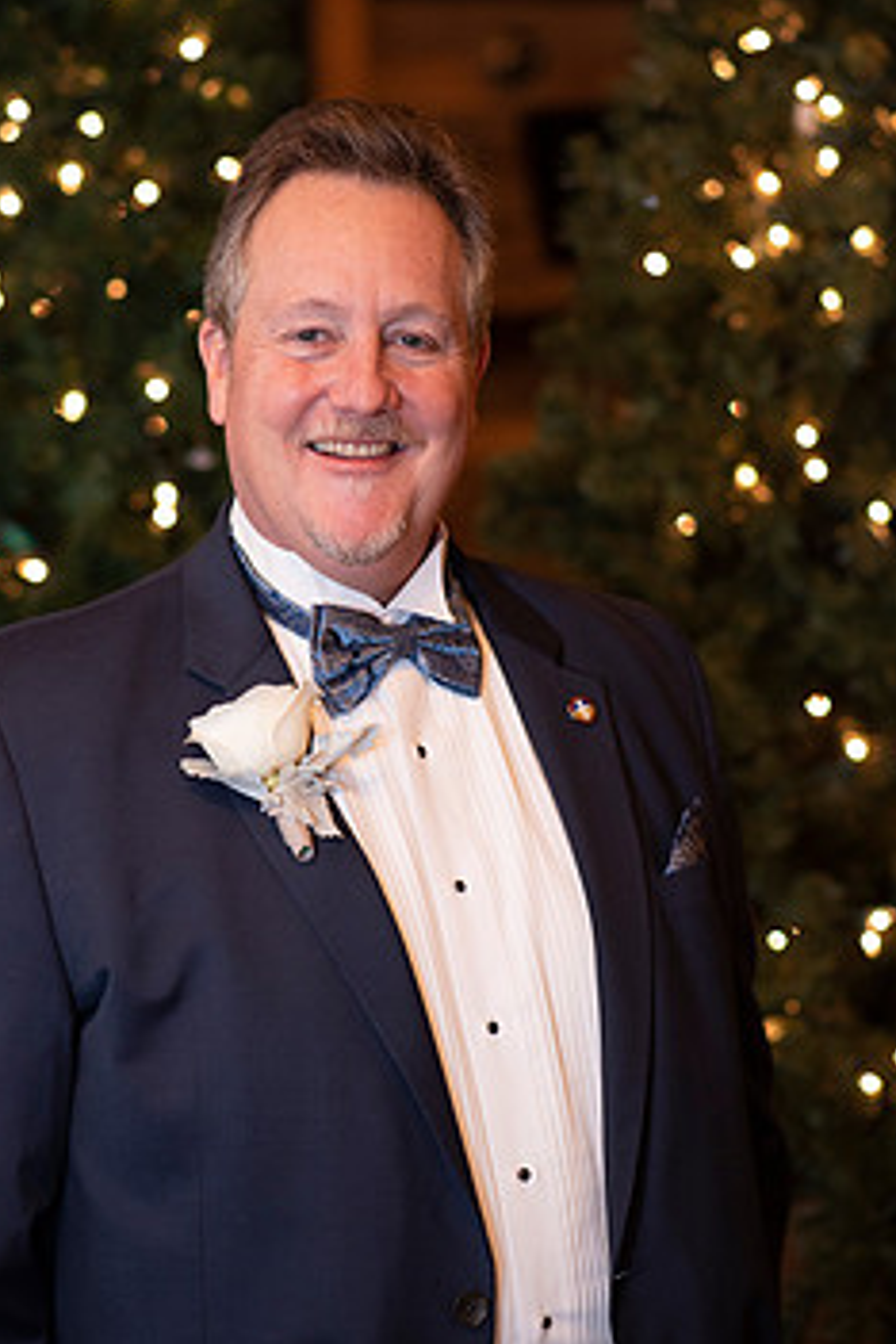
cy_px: 628
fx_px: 4069
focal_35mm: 109
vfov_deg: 18.8
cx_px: 337
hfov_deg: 12.6
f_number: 2.2
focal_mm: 85
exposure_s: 1/200
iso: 1000
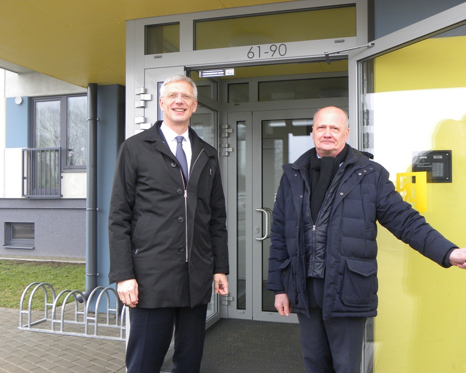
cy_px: 187
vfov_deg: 42.2
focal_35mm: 35
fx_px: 483
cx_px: 239
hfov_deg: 51.5
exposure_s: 1/66
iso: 191
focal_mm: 5.9
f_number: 2.8
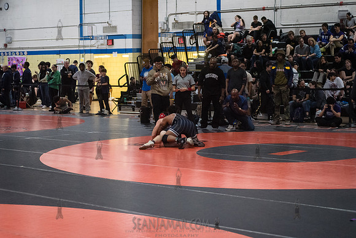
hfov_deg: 25.4
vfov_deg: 17.1
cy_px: 119
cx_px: 178
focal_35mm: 80
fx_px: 791
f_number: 3.5
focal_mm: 80
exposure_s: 1/640
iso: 8000
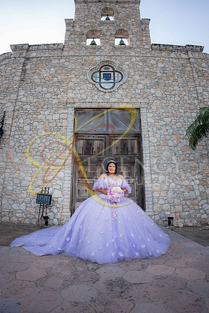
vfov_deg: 84.0
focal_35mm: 20
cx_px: 104
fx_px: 174
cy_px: 156
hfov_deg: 61.9
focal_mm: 20
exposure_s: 1/640
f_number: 2.8
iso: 125
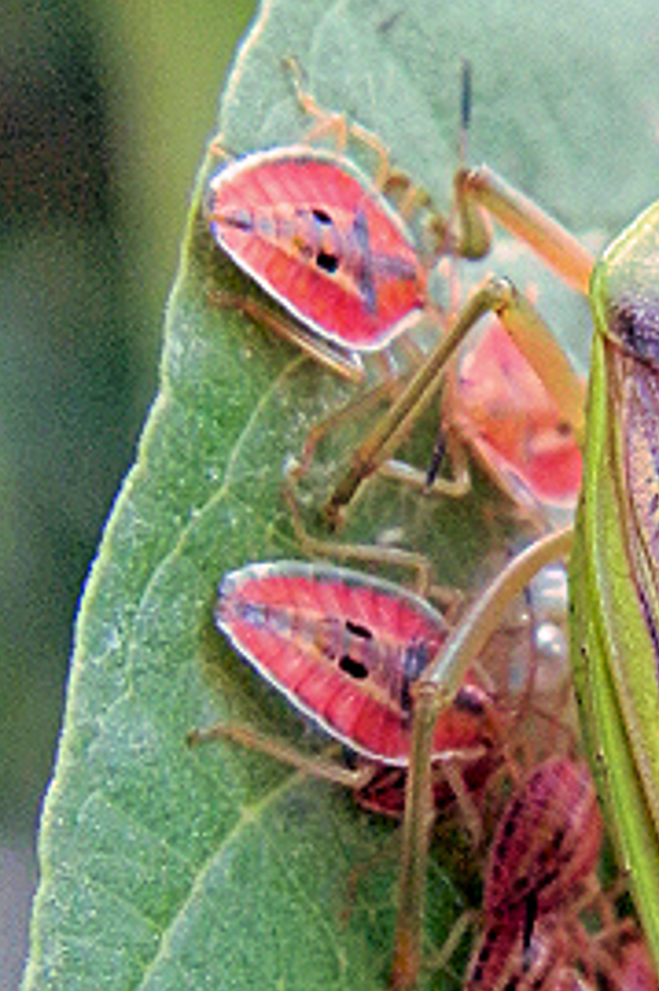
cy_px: 774
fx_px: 5718
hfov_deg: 6.6
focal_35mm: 208
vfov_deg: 9.9
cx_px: 670
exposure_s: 1/47.5
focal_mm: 15.1
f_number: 4.5
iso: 200
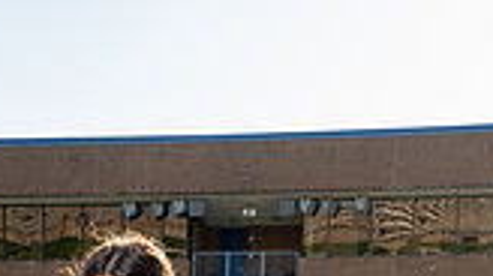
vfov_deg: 8.1
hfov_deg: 15.5
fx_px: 1803
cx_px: 117
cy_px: 669
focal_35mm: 138
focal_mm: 48
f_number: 10
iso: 320
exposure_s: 1/250
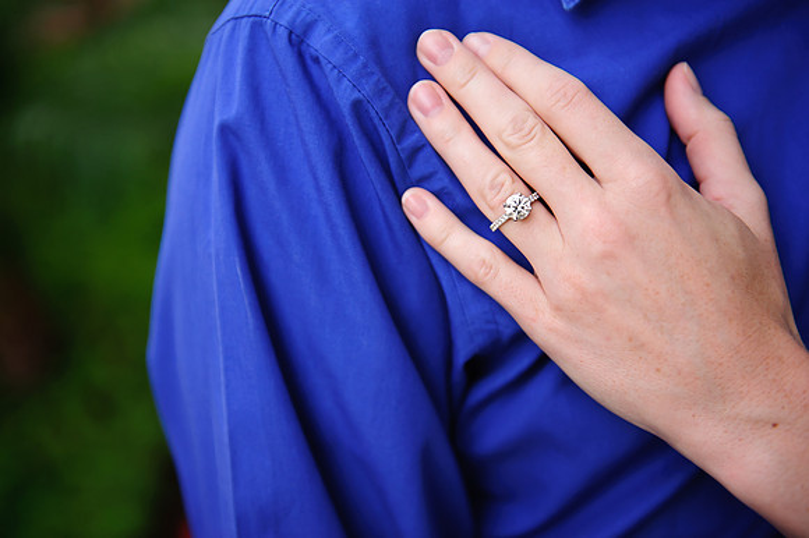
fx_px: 1078
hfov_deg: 41.1
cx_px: 404
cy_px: 269
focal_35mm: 48
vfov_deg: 28.0
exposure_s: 1/125
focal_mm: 48
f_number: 2.8
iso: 1000
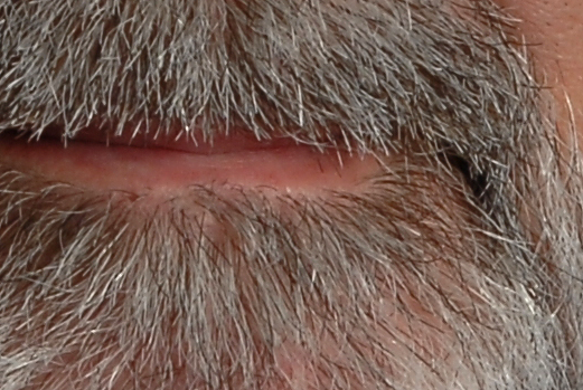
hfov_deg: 1.4
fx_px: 24402
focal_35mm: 1505
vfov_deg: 0.9
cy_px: -249
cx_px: 138
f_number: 16
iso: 125
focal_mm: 135
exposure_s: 1/125
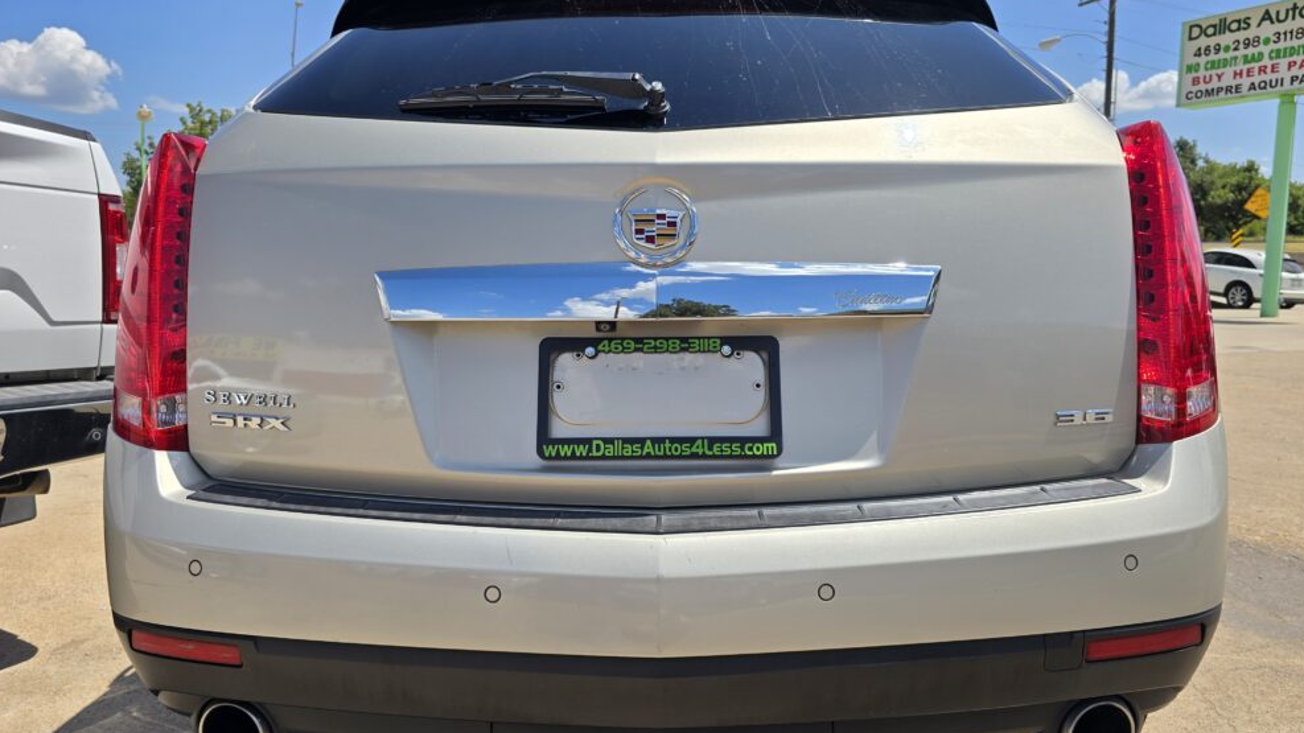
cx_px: 665
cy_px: 357
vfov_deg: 44.4
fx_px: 899
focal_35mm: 26
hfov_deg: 71.9
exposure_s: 1/1038
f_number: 1.7
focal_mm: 6.3
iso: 12
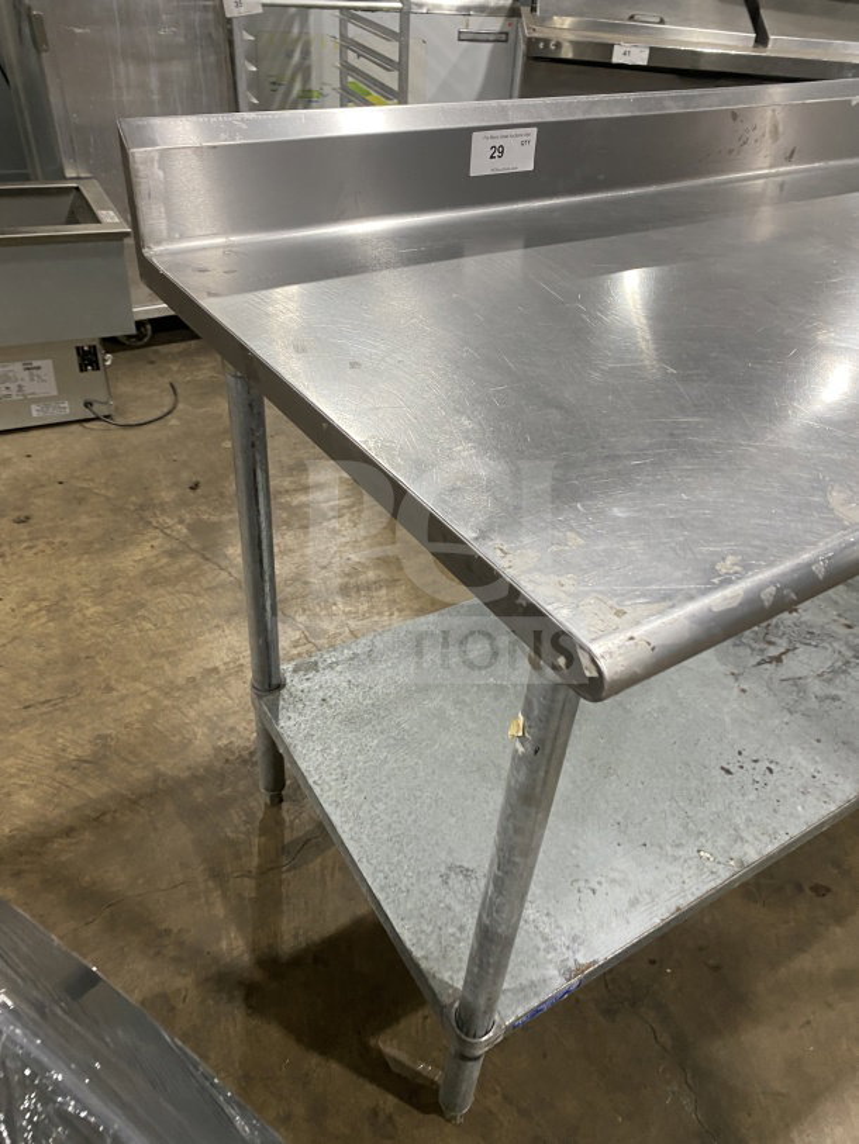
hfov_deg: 53.1
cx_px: 430
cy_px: 572
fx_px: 860
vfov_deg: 67.3
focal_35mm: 26
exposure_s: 1/60
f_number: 1.8
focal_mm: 4.25
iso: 160
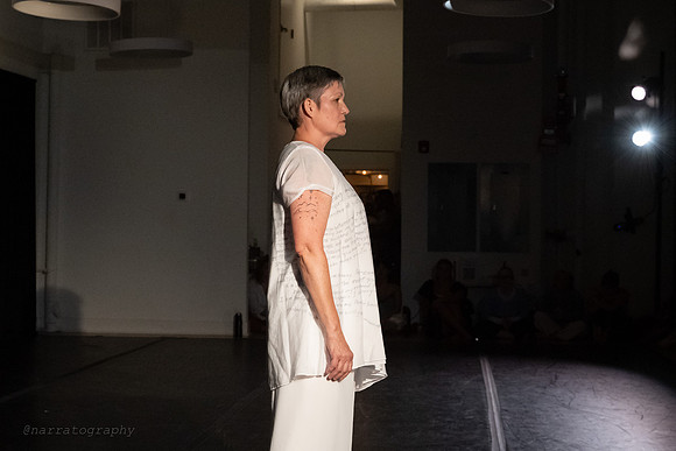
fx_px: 1191
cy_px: 203
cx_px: 338
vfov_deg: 21.4
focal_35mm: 63
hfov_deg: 31.7
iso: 6400
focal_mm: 46
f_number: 5.6
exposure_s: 1/500
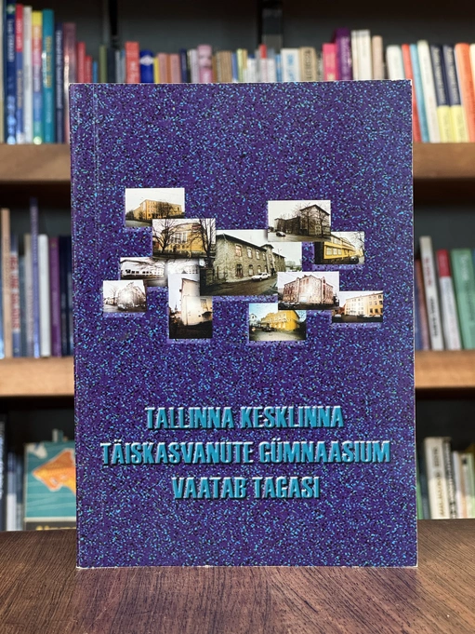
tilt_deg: -1.4
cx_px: 238
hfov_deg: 19.1
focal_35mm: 77
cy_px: 317
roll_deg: +0.1
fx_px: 1408
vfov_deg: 25.3
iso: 250
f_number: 2.8
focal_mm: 9
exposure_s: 1/50
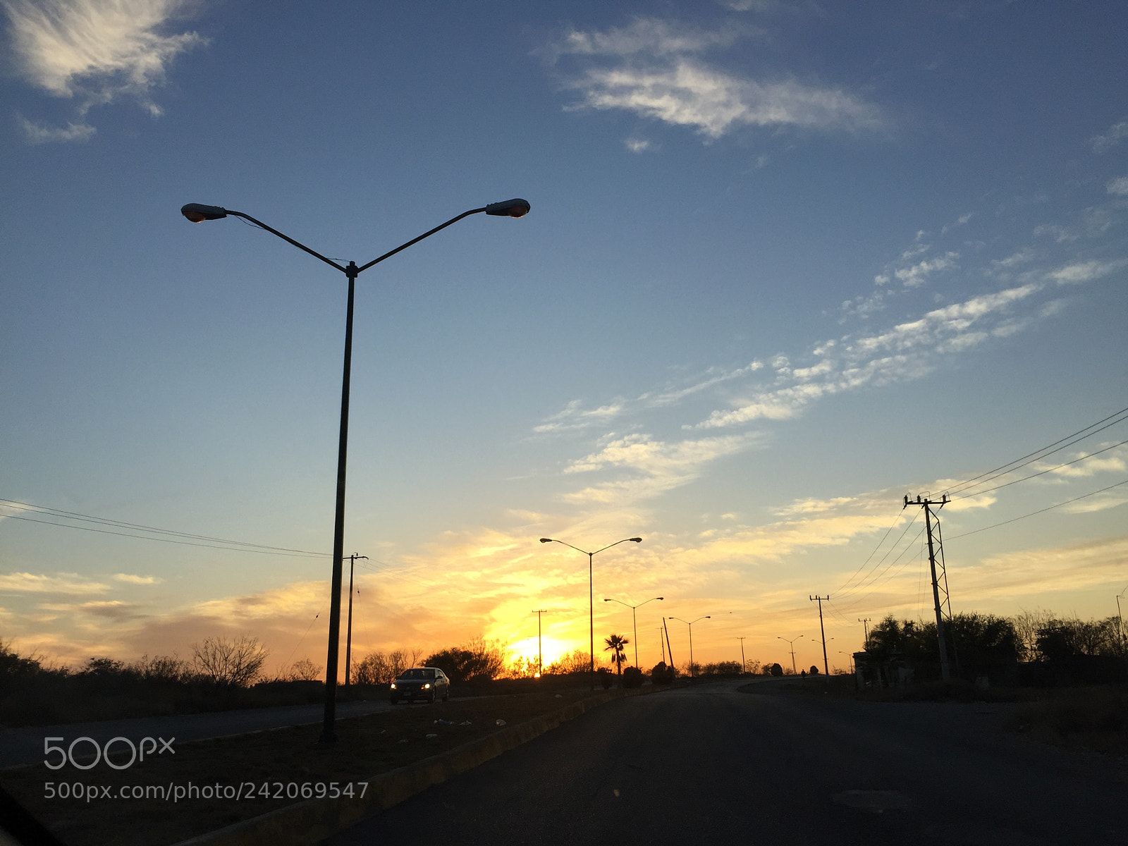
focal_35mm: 29
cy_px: 423
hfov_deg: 61.7
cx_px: 564
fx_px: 945
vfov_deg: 48.2
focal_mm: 4.15
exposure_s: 1/659
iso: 32
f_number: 2.2
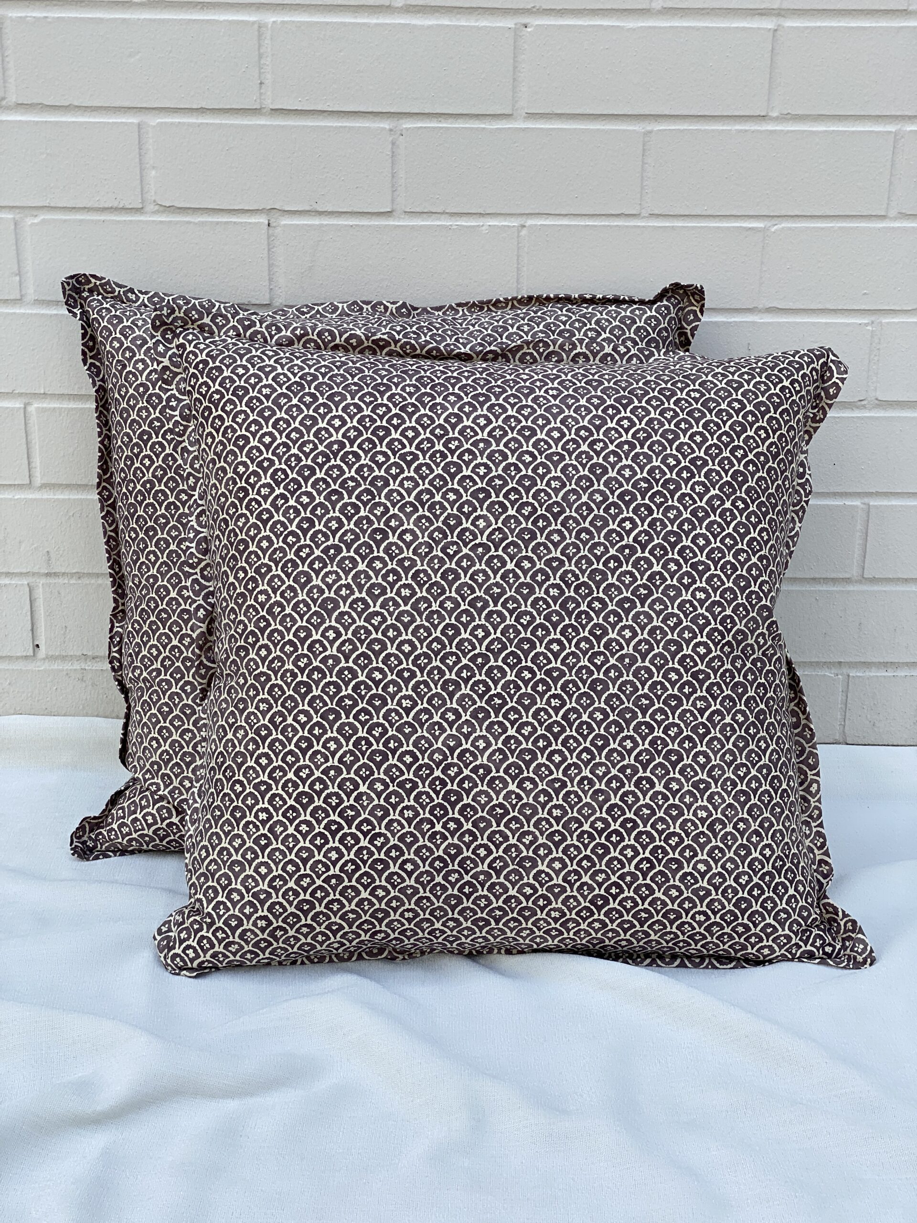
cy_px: 612
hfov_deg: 28.0
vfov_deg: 36.8
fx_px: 1837
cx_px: 458
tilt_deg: -16.9
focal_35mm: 52
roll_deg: -1.2
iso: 20
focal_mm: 6
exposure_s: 1/1065
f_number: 2
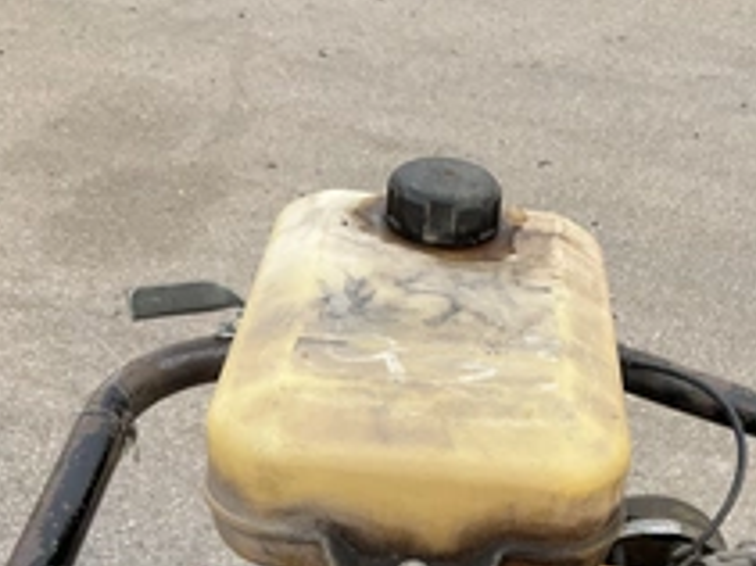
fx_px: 1200
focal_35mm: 55
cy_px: 476
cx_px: 530
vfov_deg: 25.9
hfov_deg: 34.5
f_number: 1.8
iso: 25
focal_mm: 3
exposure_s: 1/759
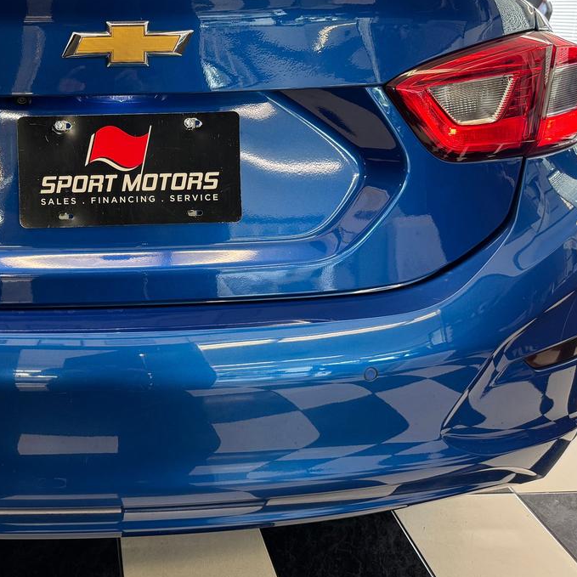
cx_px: 100
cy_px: 214
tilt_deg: -15.1
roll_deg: +0.8
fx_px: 754
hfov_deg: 39.9
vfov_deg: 41.5
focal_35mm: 40
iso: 125
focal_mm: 6.76
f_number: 1.78
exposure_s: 1/60
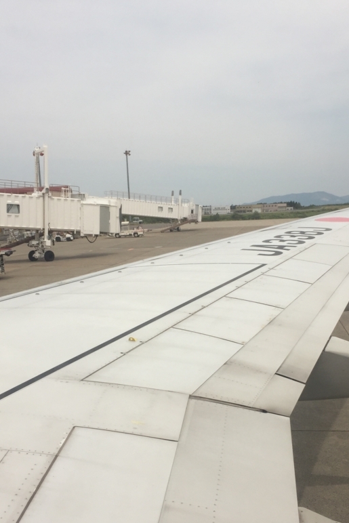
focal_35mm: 40
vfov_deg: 48.2
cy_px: 313
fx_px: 581
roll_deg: +1.6
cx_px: 198
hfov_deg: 33.4
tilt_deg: -9.0
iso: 32
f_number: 2.2
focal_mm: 4.15
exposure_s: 1/2475
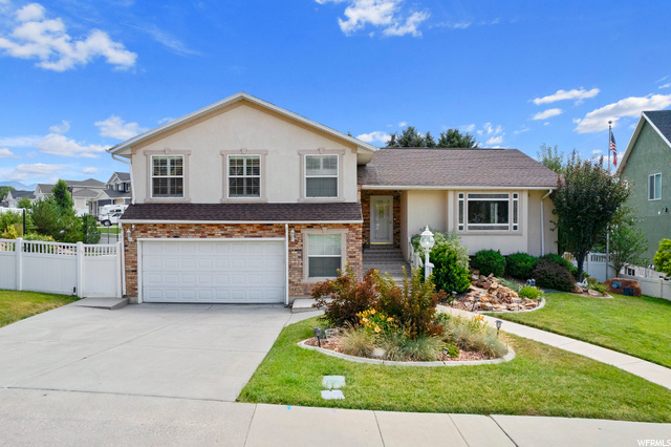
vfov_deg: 57.2
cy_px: 224
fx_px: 410
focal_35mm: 22
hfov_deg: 78.6
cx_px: 336
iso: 100
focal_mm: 8.38
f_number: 2.8
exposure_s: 1/3200
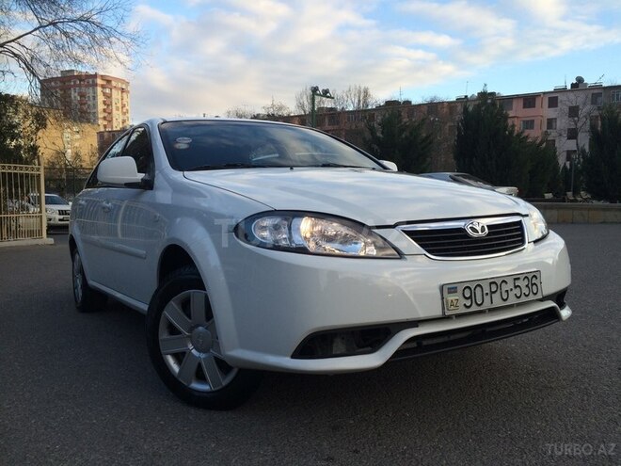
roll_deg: -1.7
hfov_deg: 61.7
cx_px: 310
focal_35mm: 29
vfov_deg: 48.2
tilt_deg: -5.6
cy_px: 233
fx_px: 520
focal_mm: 4.15
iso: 32
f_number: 2.2
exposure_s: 1/554
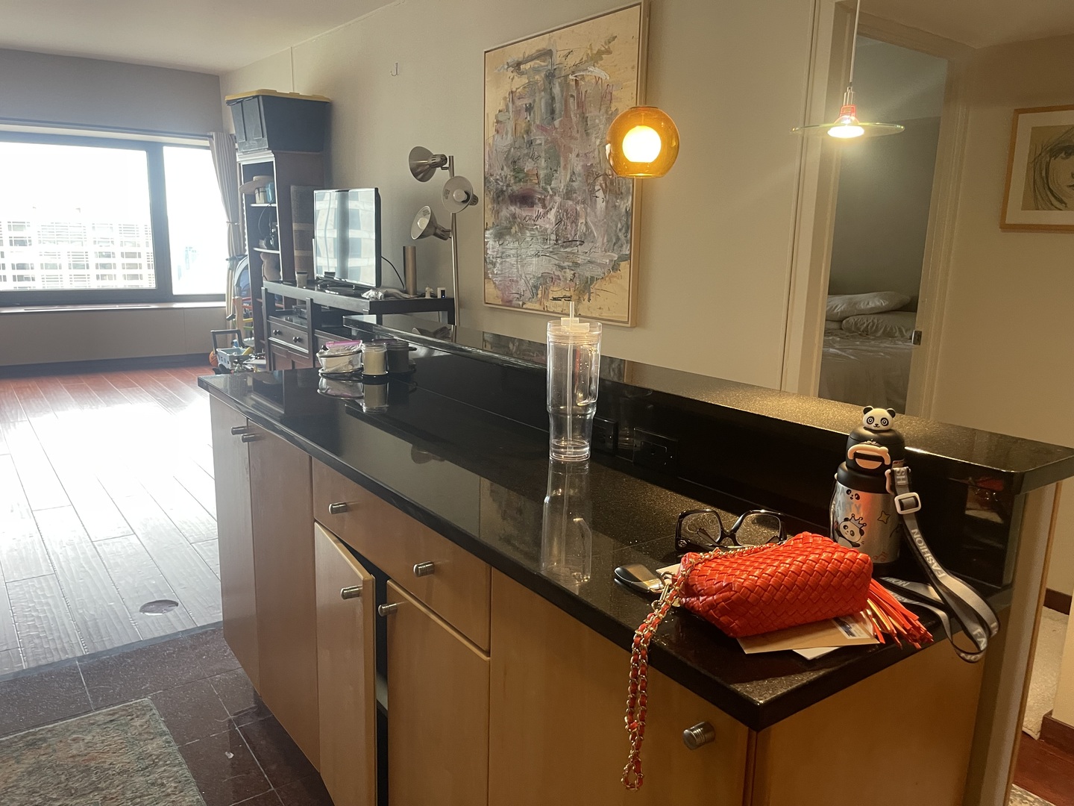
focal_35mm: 25
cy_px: 403
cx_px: 537
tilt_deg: -10.7
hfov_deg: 69.4
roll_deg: -1.1
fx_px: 776
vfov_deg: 54.9
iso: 250
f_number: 1.6
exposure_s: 1/60
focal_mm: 5.1
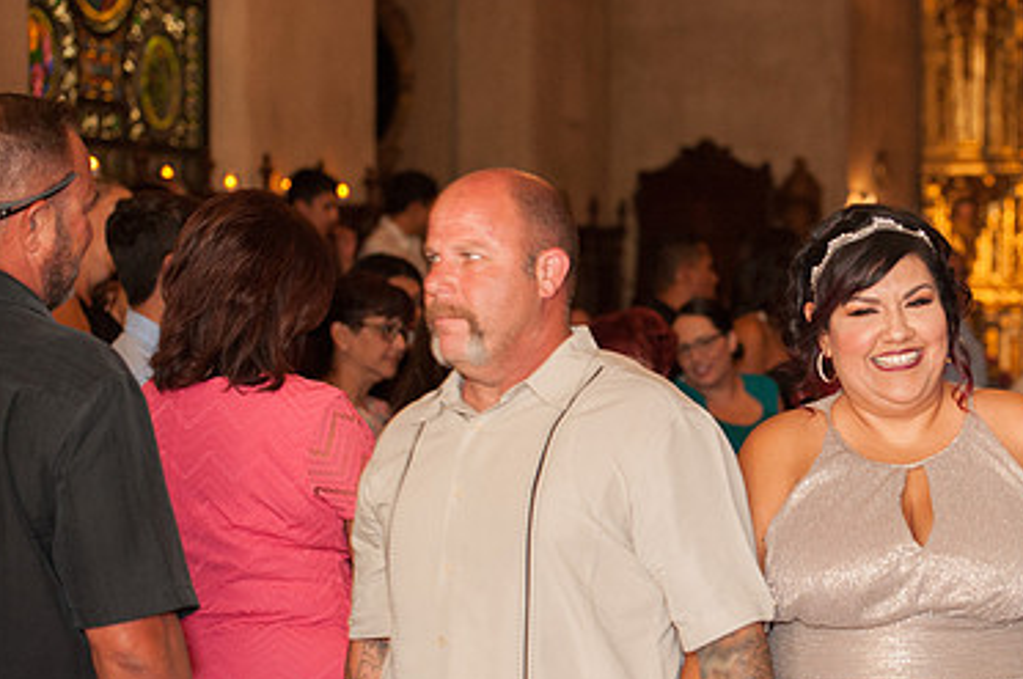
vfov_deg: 11.7
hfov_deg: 17.4
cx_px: 762
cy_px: 412
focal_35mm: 117
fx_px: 3320
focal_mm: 75
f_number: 3.5
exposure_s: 1/100
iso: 2500
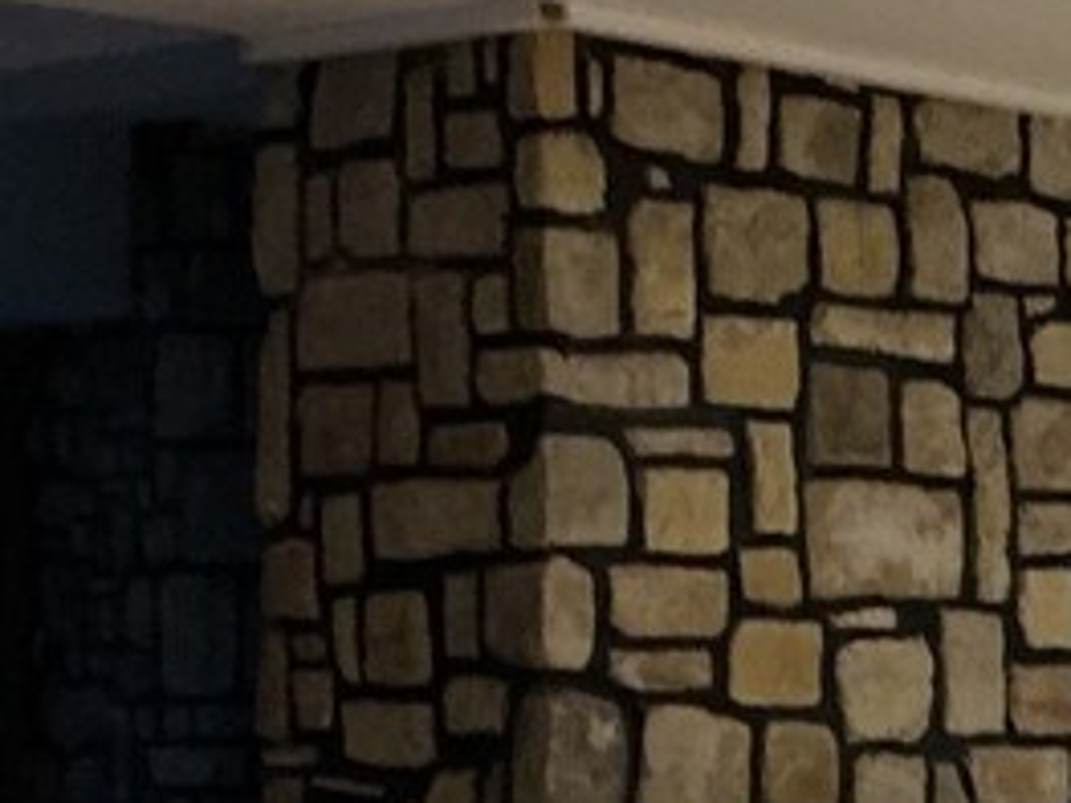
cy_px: 791
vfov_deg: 13.4
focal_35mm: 109
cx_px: 1629
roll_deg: +1.0
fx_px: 3371
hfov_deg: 16.4
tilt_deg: -5.5
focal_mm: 3
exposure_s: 1/30
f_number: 1.8
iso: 320
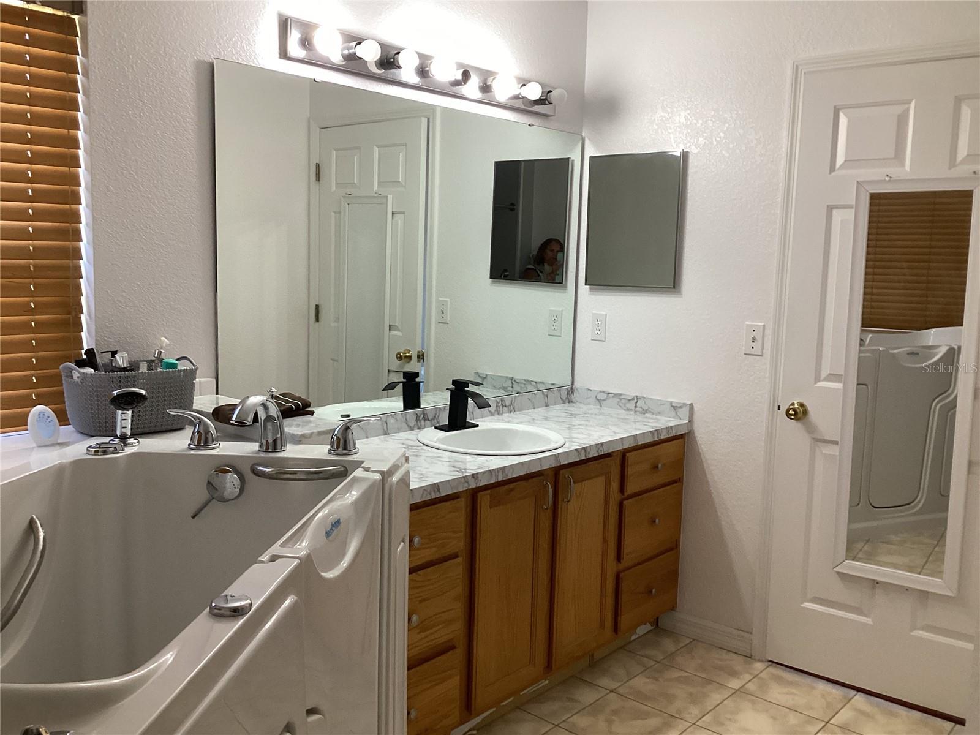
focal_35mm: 31
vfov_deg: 45.4
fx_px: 878
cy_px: 368
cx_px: 490
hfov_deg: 58.4
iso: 125
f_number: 2.4
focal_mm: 3.3
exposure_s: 1/60
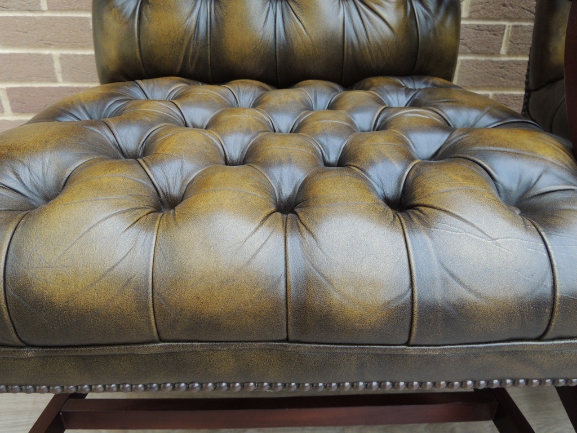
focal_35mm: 30
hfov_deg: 60.0
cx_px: 288
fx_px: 500
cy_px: 216
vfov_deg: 46.8
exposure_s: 1/40
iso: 100
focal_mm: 5.3
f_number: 3.1
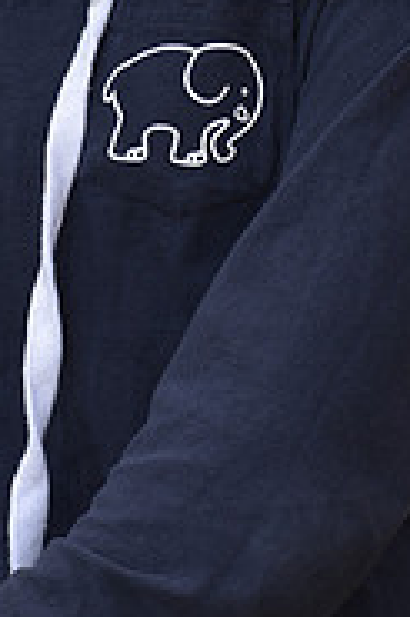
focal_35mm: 565
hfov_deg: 2.4
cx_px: 80
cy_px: -163
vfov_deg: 3.6
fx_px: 9669
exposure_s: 1/320
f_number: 4.5
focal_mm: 180
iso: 160
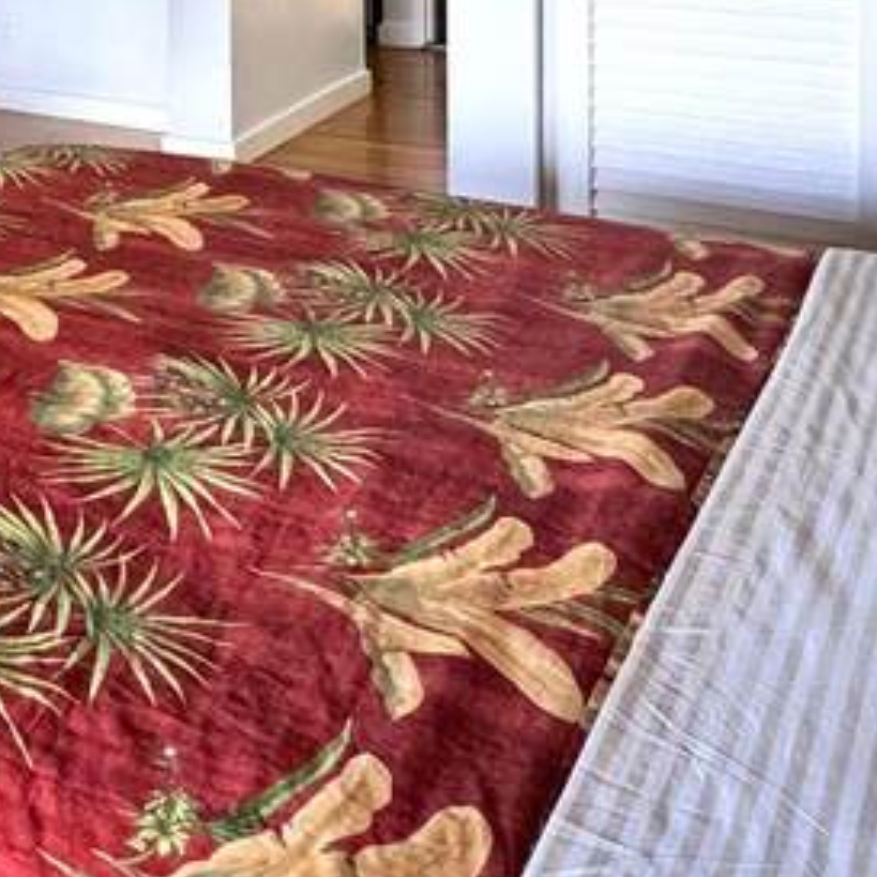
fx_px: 1662
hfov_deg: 27.0
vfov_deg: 26.1
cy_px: -193
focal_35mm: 58
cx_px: -96
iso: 200
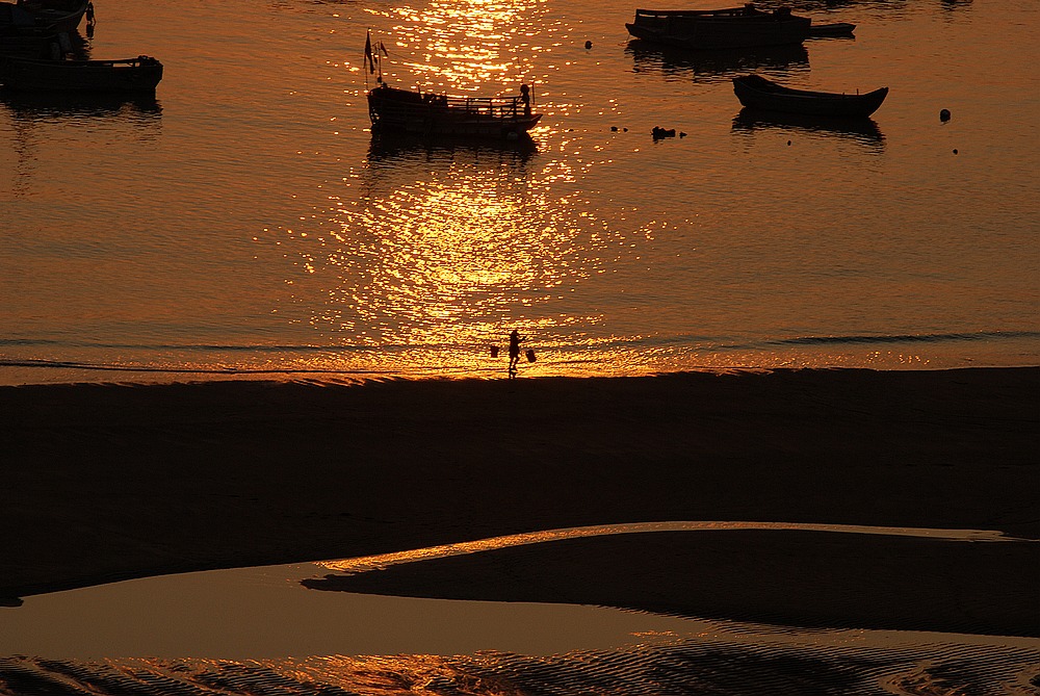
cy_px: 348
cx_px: 520
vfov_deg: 4.6
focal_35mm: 300
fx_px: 8675
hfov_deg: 6.9
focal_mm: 200
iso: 200
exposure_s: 1/80
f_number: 22
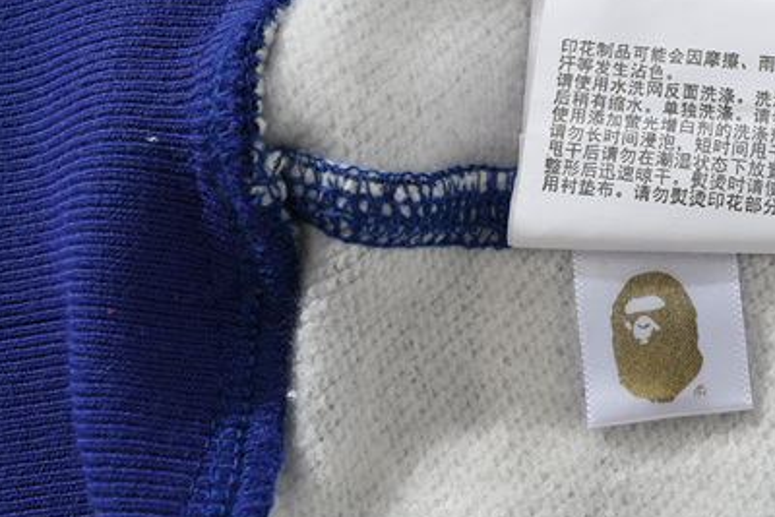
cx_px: 666
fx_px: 1034
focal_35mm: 48
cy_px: 193
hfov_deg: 38.8
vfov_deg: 28.0
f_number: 9
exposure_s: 1/125
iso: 125
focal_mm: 24
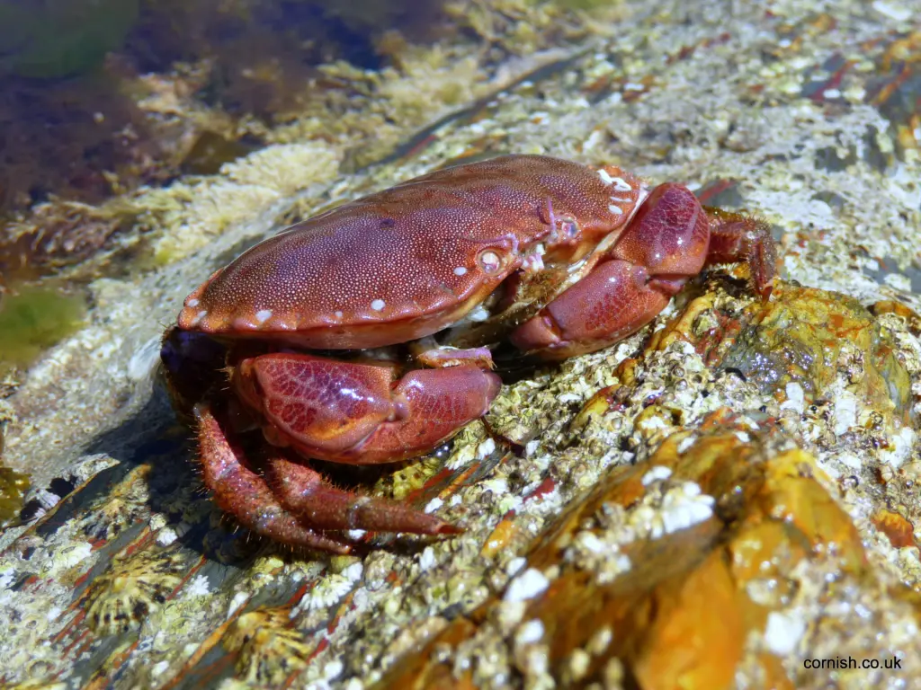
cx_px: 460
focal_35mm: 62
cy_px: 345
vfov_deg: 23.7
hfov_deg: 31.2
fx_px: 1650
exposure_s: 1/400
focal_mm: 10.5
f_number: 4.5
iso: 100
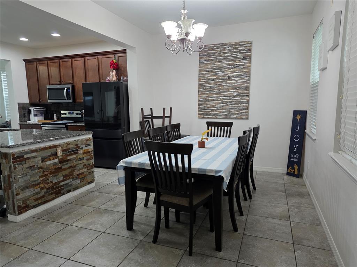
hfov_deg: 73.9
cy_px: 134
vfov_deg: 58.9
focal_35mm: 23
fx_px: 237
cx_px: 178
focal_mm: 6.25
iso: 400
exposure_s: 1/120
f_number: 1.7
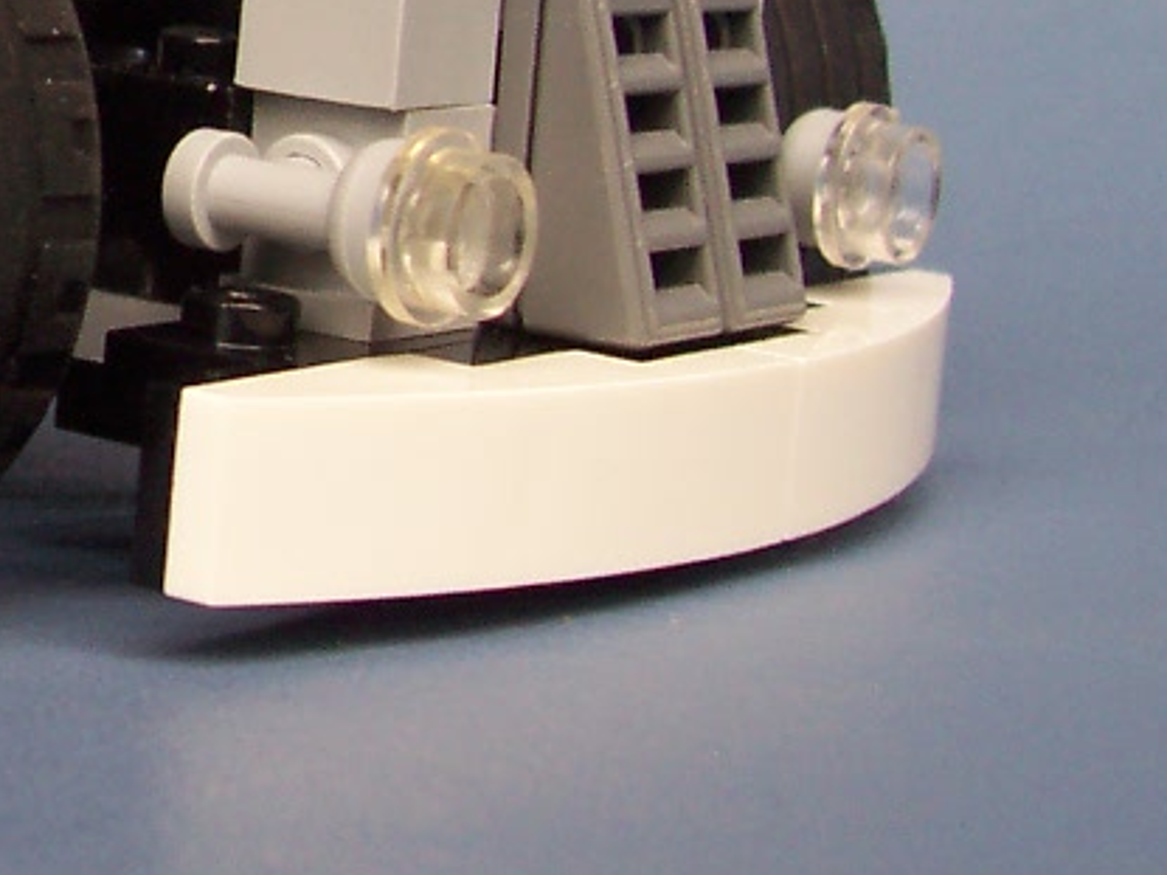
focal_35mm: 107
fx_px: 3606
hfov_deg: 17.0
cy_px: -98
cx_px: -484
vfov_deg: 13.5
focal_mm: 5.6
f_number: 2.8
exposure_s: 1/45
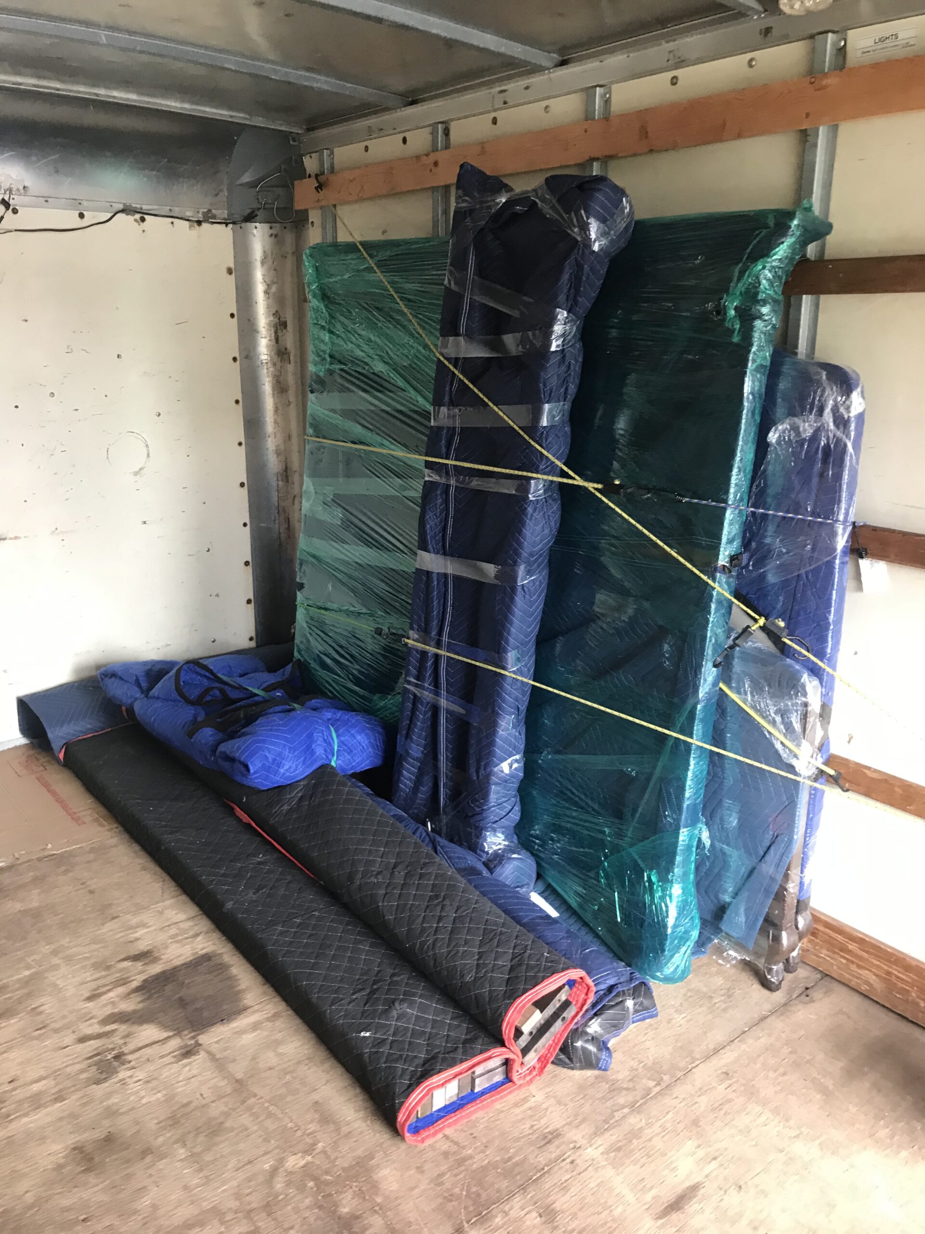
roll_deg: +1.1
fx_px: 998
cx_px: 462
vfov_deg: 63.4
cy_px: 617
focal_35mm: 28
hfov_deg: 49.7
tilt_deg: -14.8
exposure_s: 1/17
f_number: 1.8
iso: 40
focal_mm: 3.99
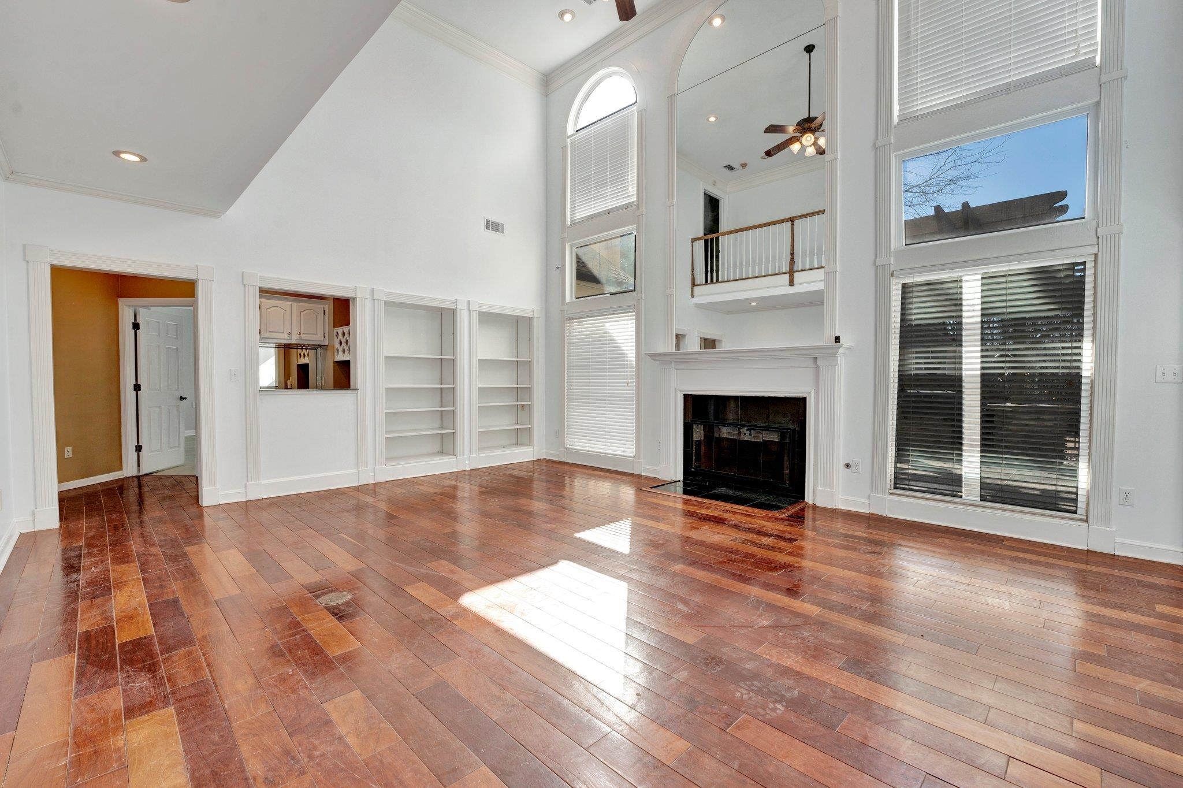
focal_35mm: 15
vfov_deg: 75.8
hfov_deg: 98.9
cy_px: 394
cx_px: 592
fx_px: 506
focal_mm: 15.4
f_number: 8
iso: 400
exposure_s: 1/80
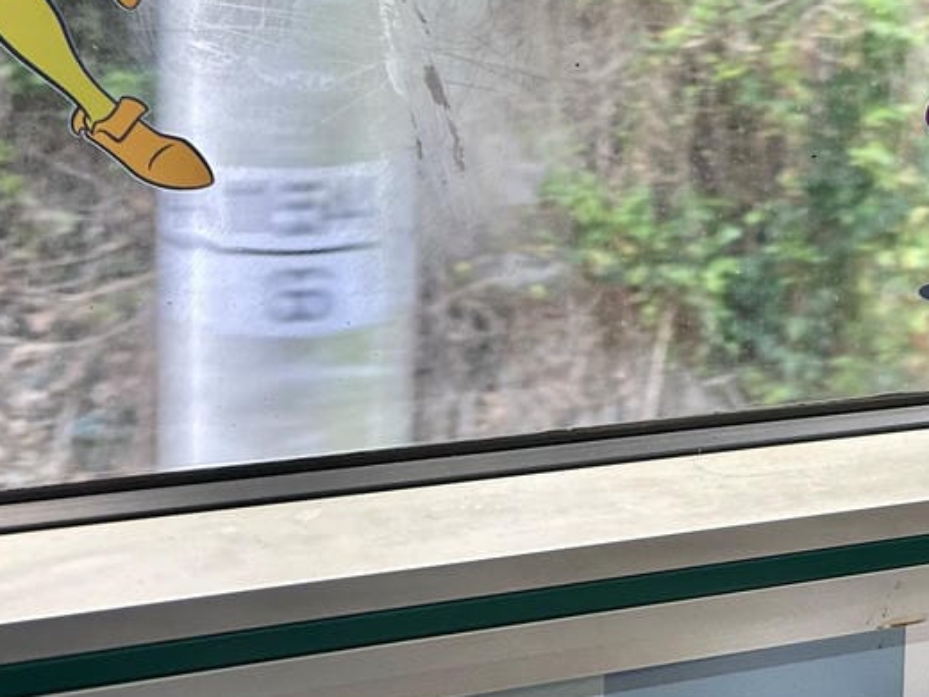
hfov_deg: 31.5
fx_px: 1610
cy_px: -77
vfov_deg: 22.9
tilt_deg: -4.6
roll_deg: -1.1
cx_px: 722
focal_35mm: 60
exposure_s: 1/73
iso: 125
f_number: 1.5
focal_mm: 5.7
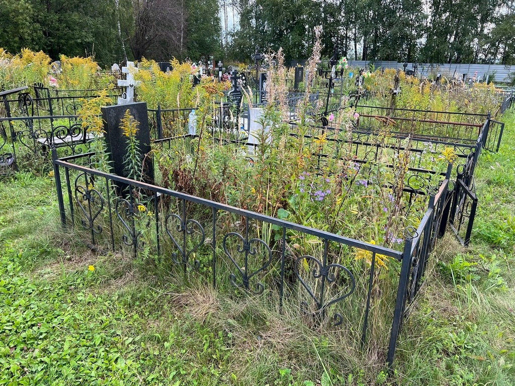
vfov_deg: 53.1
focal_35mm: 26
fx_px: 387
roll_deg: +0.1
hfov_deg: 67.3
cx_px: 258
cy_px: 193
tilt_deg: -18.4
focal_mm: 5.7
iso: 50
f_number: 1.5
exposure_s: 1/539
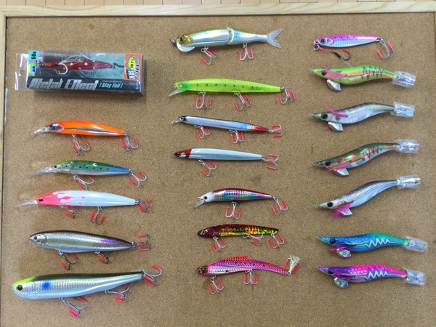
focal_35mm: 31
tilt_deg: -86.3
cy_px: 164
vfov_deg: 45.4
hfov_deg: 58.4
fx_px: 390
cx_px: 218
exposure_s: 1/30
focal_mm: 3.3
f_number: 2.4
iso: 50
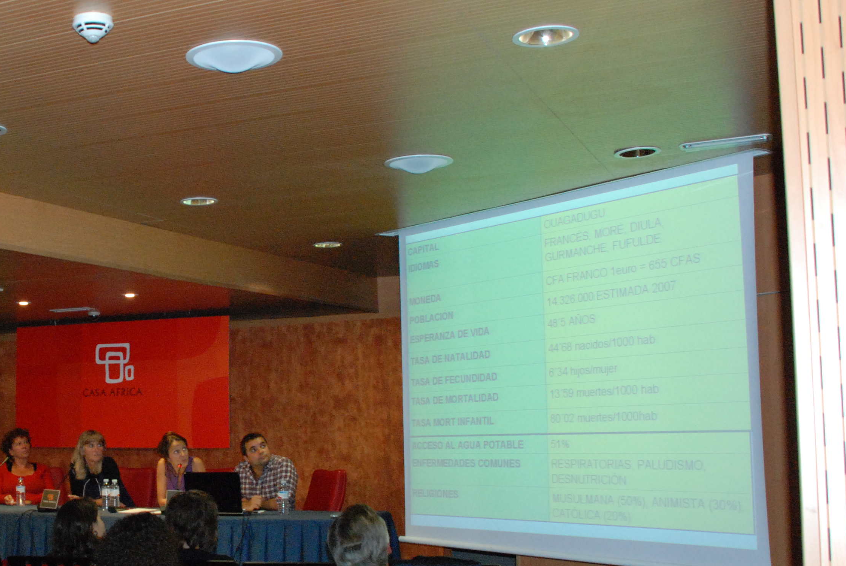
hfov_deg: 36.3
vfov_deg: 26.0
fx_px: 1223
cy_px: 339
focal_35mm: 52
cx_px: 117
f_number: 5.6
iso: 1250
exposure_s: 1/60
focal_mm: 20
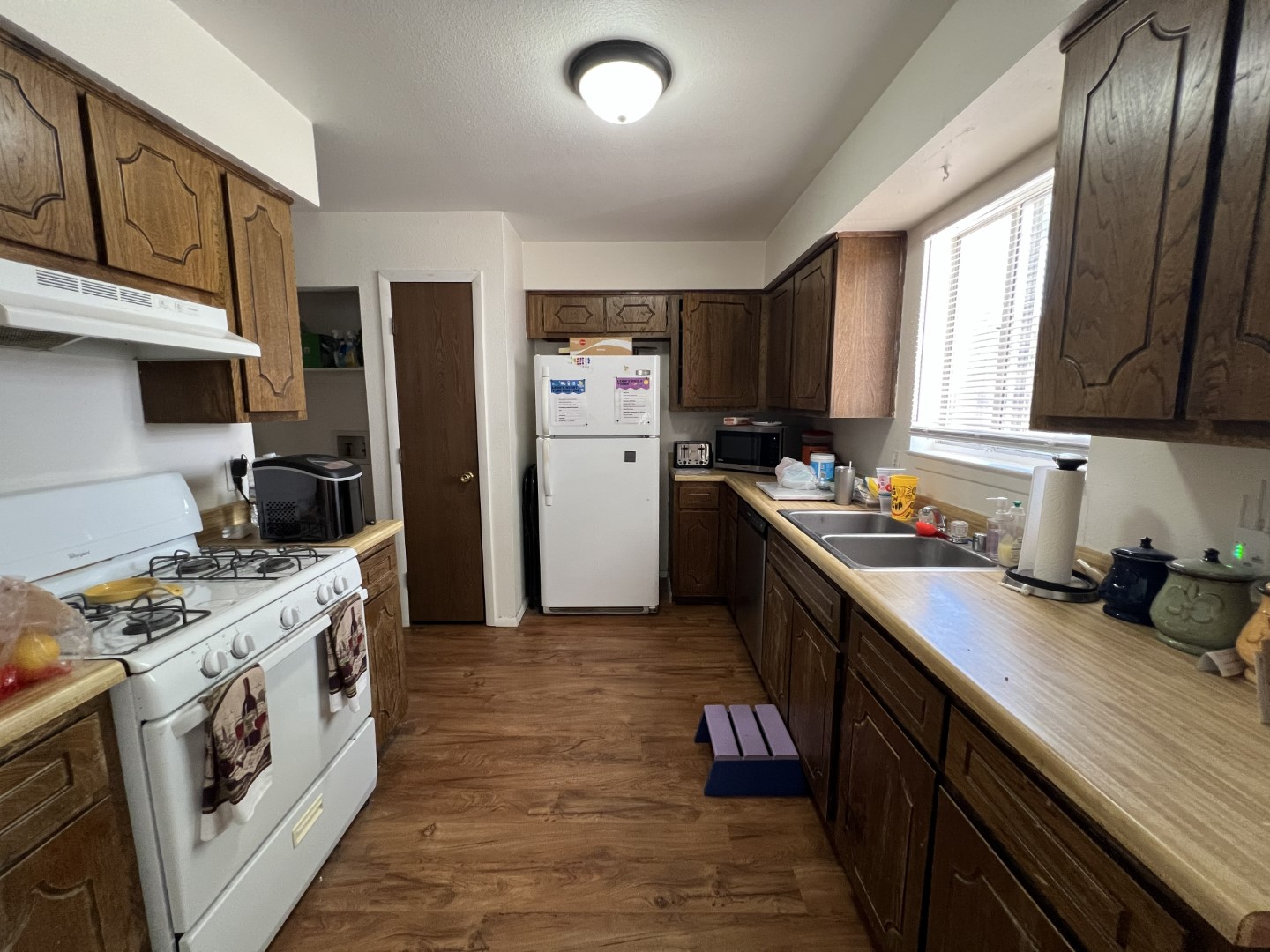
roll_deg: +0.1
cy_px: 476
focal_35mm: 13
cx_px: 635
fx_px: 477
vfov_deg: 89.9
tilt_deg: -9.0
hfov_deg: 106.2
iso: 320
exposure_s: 1/60
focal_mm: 1.57
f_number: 1.8
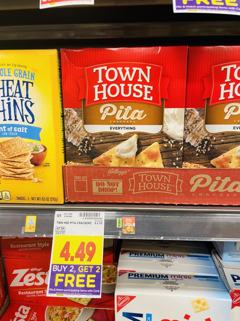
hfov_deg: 53.1
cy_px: 160
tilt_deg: -12.9
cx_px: 120
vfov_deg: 67.3
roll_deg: +0.9
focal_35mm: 26
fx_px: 240
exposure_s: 1/60
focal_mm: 4.2
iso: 125
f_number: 1.6
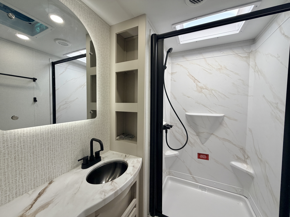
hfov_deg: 102.1
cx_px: 145
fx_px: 117
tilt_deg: -1.0
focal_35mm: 14
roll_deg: +0.9
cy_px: 108
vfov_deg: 85.7
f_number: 2.2
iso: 100
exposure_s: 1/121
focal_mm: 2.22
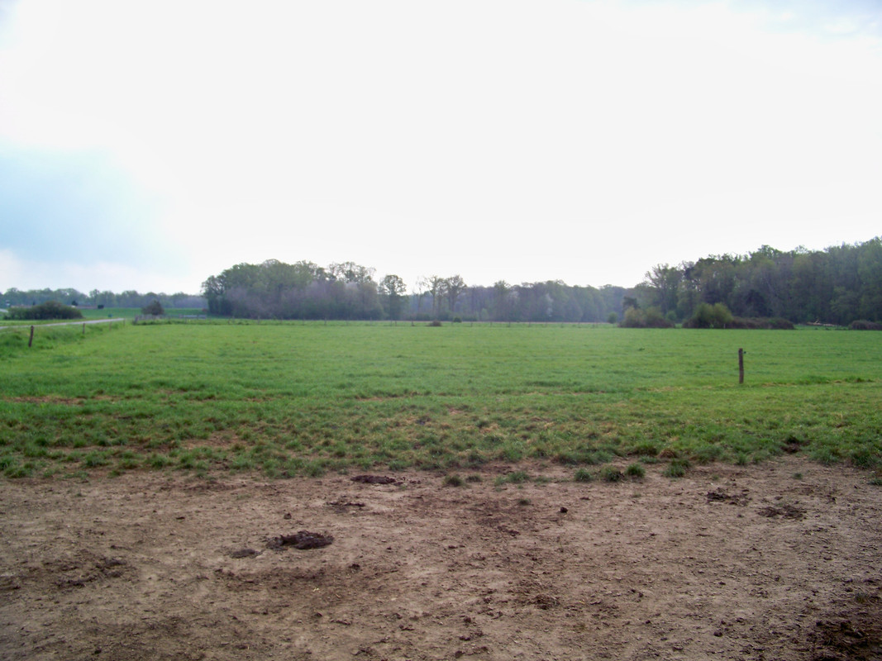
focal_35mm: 33
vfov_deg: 42.9
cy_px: 330
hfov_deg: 55.4
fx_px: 841
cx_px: 441
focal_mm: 5.85
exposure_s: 1/400
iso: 64
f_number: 2.8
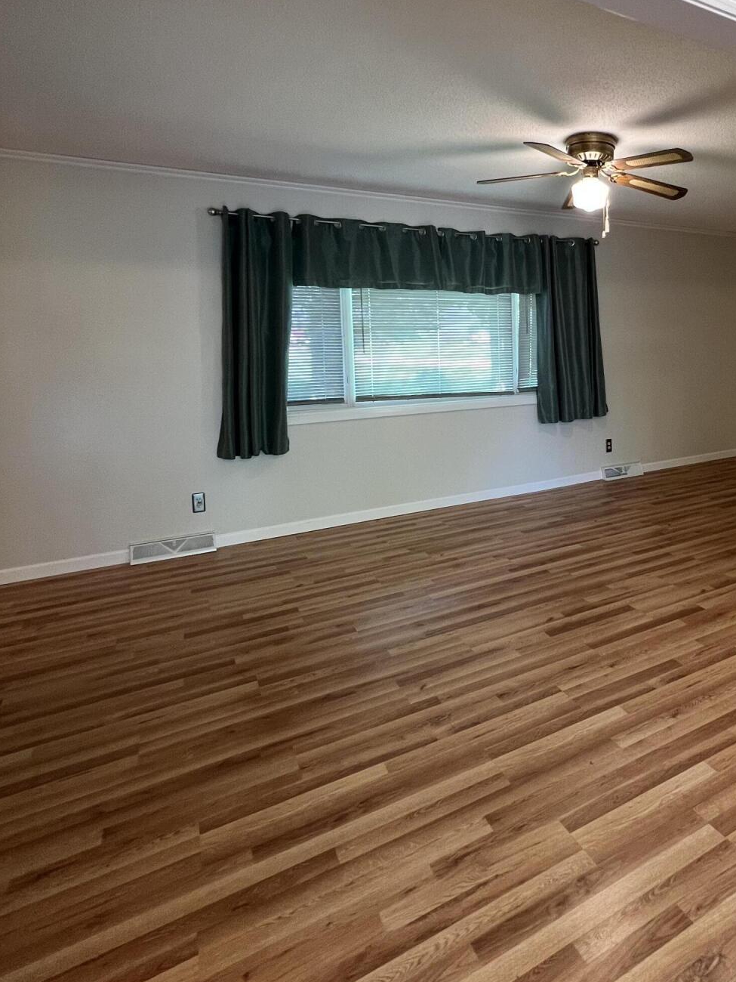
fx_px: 567
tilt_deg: -3.5
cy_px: 389
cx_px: 562
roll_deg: +0.1
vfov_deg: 80.7
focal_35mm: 20
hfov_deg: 61.8
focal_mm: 1.57
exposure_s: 1/60
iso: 250
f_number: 1.8
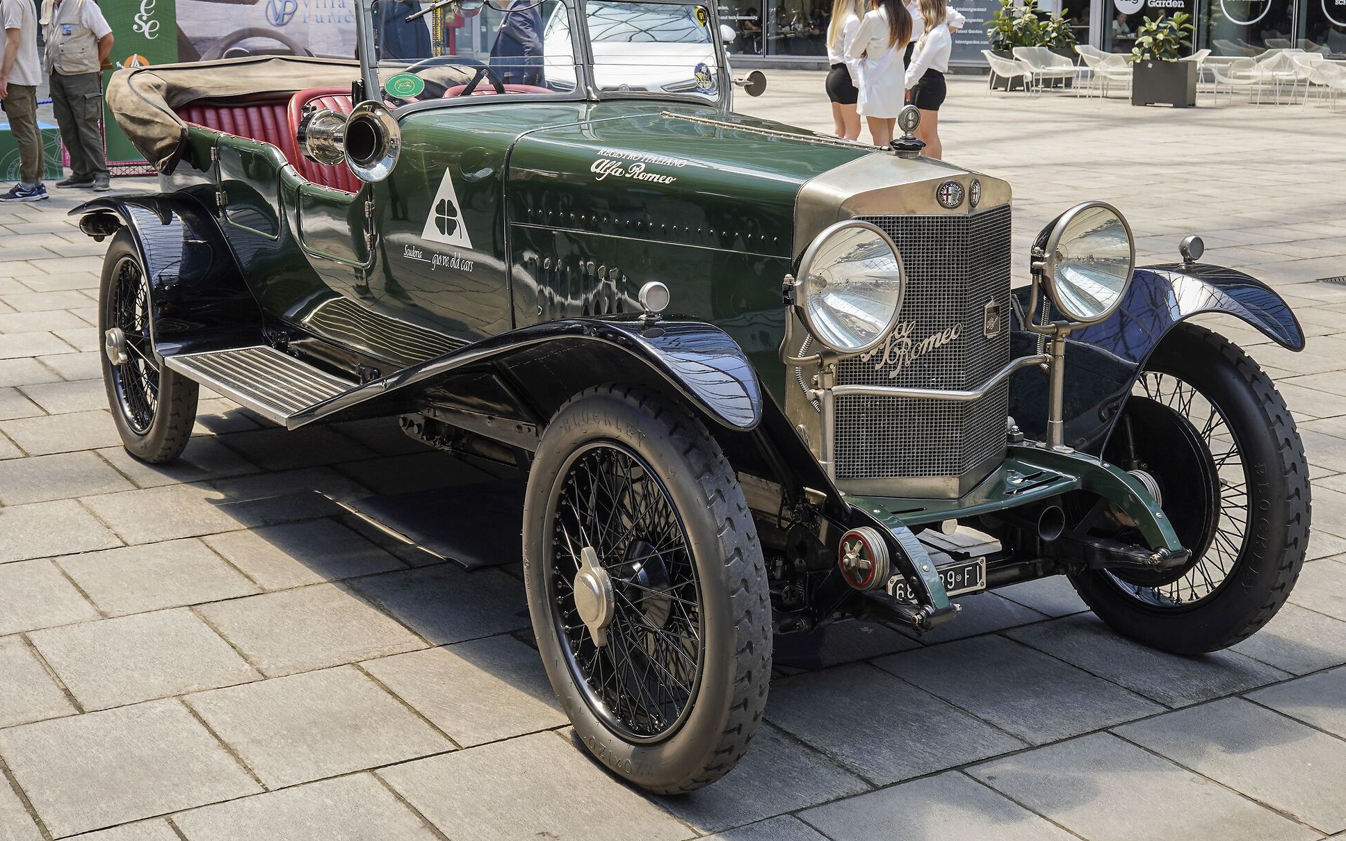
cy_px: 322
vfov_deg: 26.4
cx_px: 738
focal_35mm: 49
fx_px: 1786
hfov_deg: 41.2
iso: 100
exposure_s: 1/80
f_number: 5.6
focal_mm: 25.7
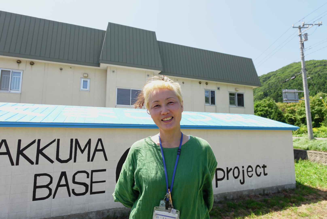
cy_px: 110
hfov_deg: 83.9
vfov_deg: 62.0
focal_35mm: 20
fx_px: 182
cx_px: 164
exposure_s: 1/640
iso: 125
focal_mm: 7.6
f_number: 3.2
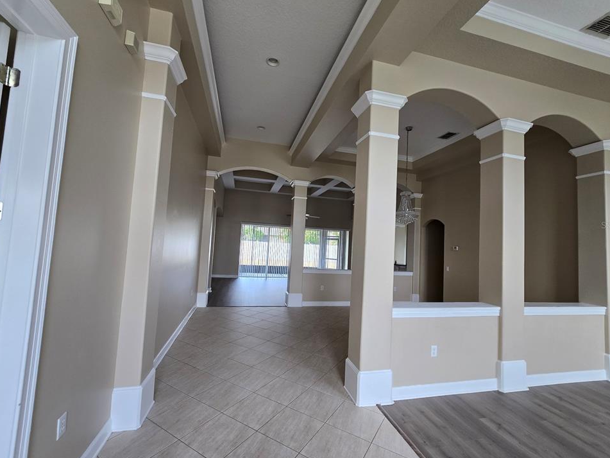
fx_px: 247
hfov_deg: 102.1
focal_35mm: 14
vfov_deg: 85.7
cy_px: 225
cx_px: 312
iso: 160
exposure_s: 1/100
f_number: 2.2
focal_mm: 2.2
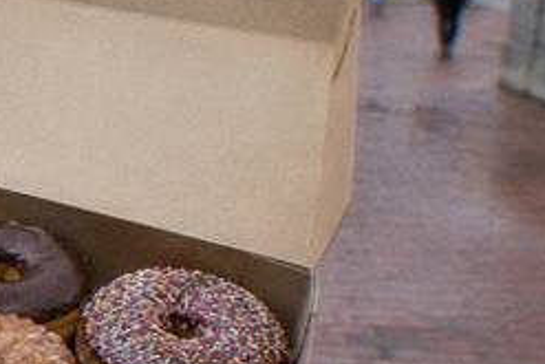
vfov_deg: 16.1
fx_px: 1288
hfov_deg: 23.0
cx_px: 15
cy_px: 234
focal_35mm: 85
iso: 320
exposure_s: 1/320
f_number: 9
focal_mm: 35
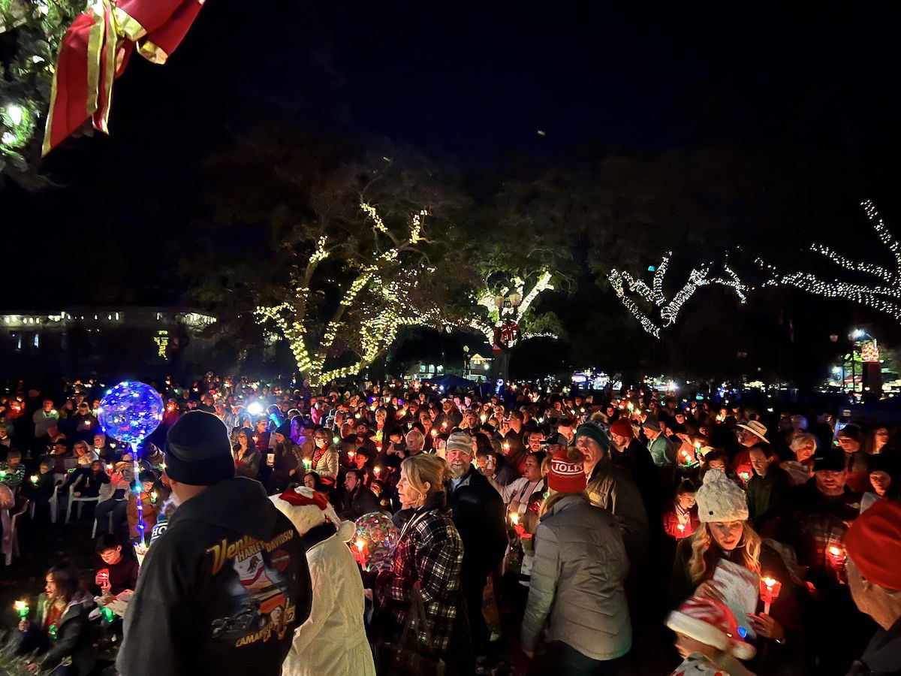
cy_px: 338
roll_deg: -1.0
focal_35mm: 26
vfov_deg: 53.1
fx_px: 677
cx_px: 450
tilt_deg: +4.7
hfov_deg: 67.3
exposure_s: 1/15
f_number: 1.5
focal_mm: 5.7
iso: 2000
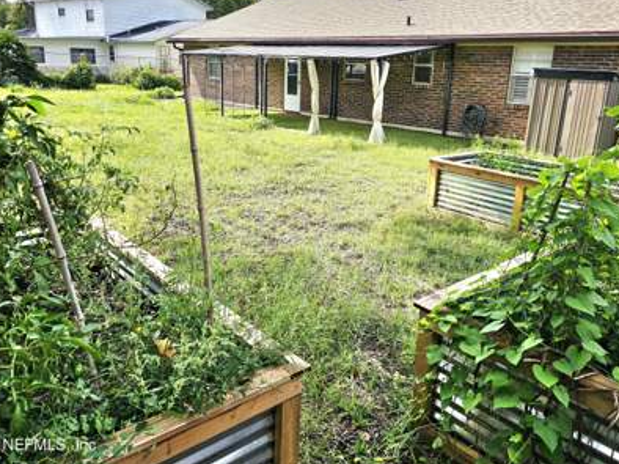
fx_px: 500
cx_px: 327
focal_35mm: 28
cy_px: 186
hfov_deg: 63.4
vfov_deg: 49.4
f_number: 1.7
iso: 10
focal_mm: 6.3
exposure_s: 1/625
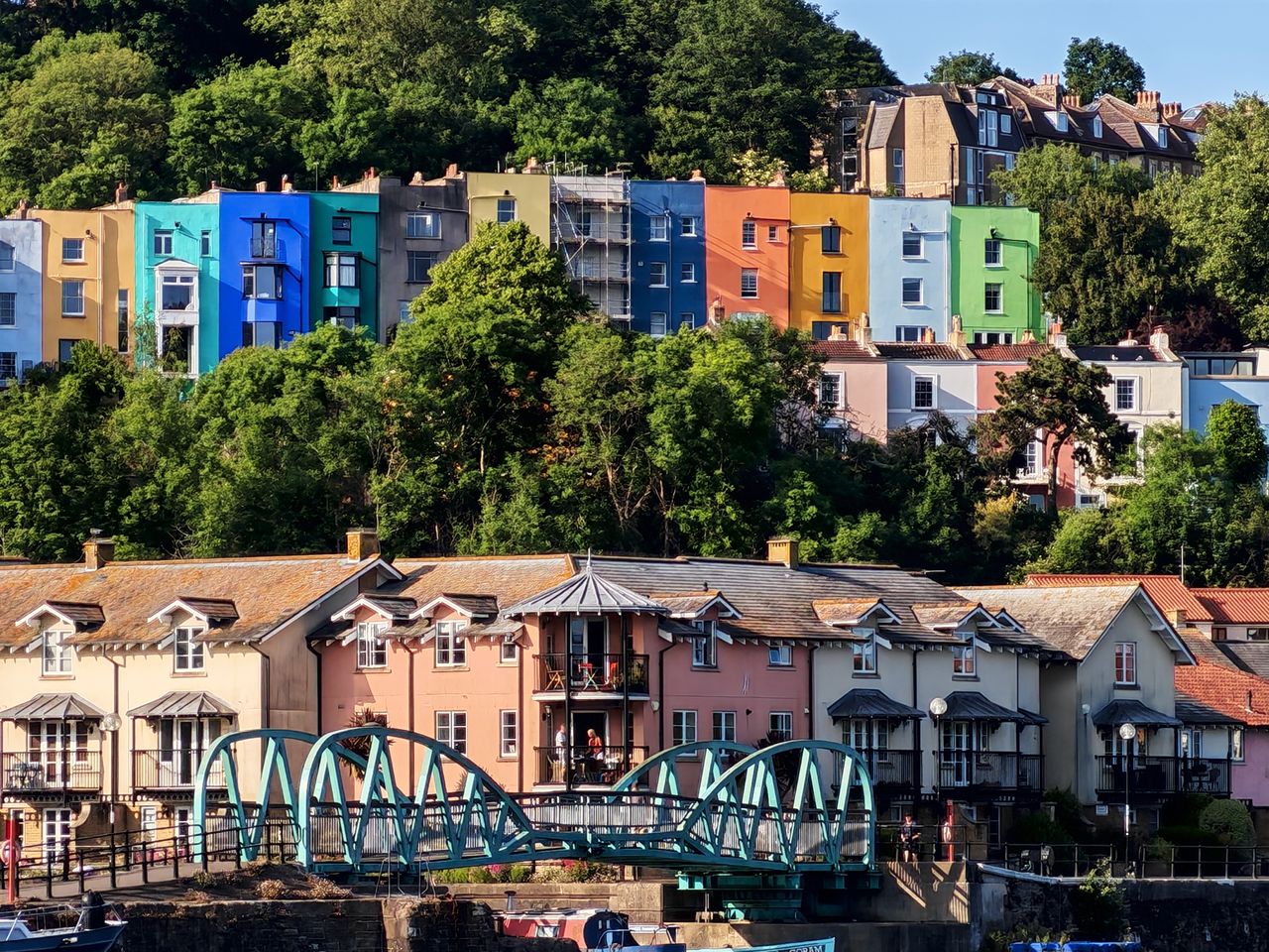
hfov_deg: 8.8
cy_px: 476
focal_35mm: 225
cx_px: 634
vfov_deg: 6.6
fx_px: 8248
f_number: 2.4
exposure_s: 1/560
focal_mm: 8.67
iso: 50
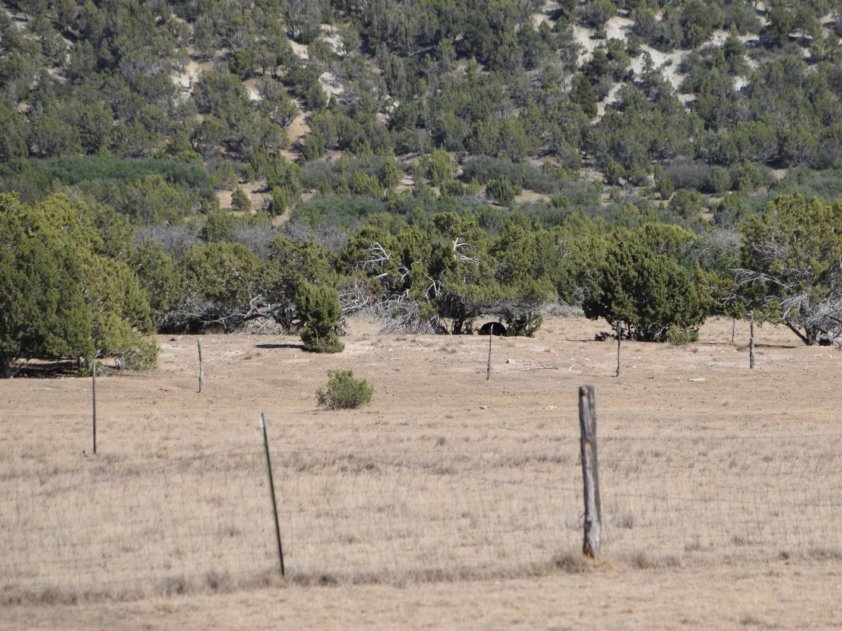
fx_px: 9379
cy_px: 324
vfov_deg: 3.9
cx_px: 494
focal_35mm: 386
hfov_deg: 5.1
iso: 100
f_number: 6
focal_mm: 185
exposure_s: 1/500
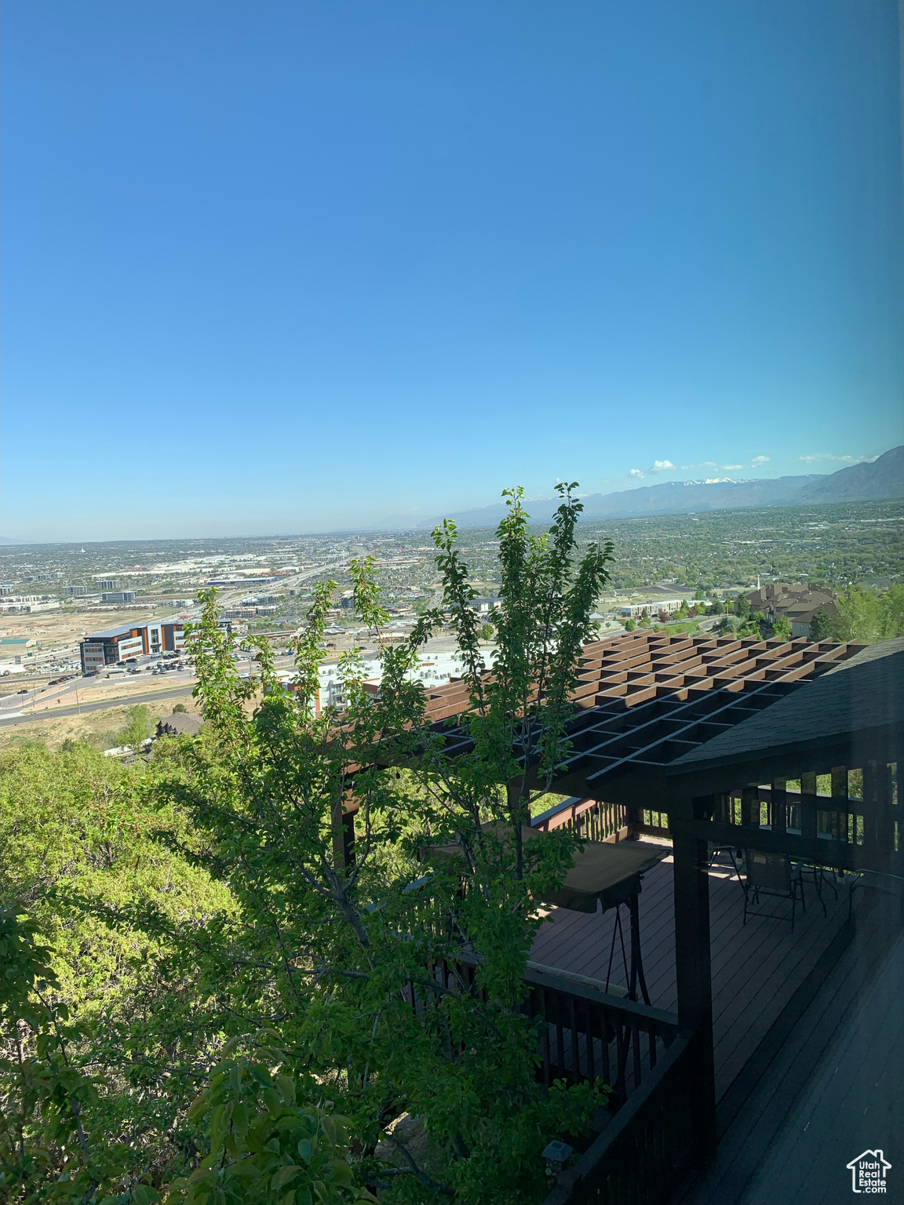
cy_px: 602
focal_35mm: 26
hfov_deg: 53.1
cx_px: 452
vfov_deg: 67.3
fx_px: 905
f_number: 1.8
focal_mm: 4.25
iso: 25
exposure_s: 1/1149
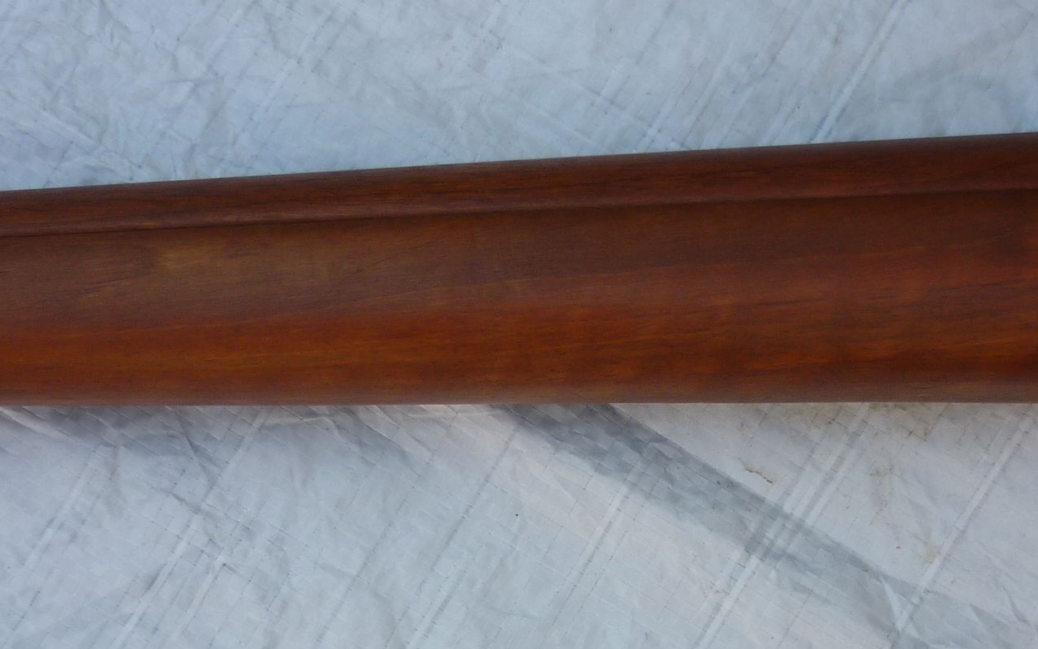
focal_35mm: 70
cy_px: 377
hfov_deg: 29.2
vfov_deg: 18.6
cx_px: 676
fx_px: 1981
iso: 80
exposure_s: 1/160
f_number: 2.8
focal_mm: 5.5
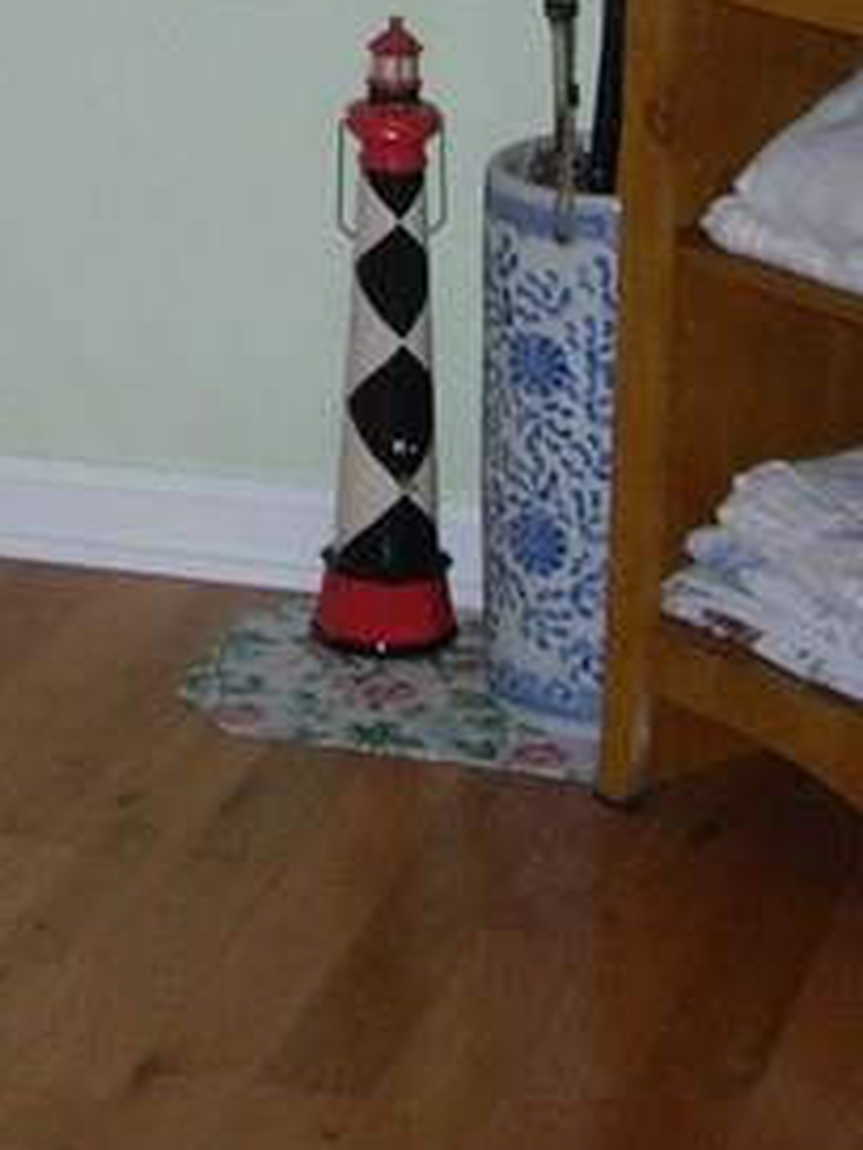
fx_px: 4753
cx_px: -17
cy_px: -288
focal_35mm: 143
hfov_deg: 10.3
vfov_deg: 13.4
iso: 79
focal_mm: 7.8
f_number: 2.8
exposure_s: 1/64
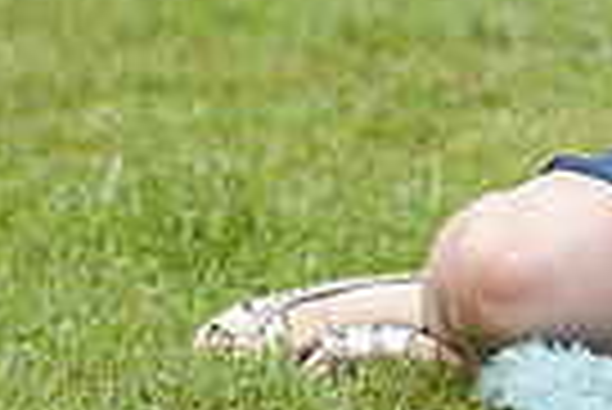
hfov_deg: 4.3
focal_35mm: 470
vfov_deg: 2.9
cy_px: -349
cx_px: 1001
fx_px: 7998
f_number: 4
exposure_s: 1/2500
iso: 400
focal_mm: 98
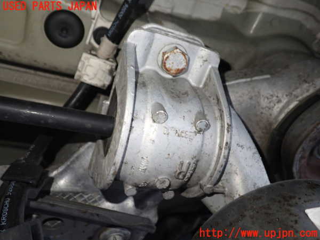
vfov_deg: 46.8
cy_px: 120
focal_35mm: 30
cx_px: 160
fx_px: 277
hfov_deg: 60.0
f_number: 2.3
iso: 250
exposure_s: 1/30
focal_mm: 5.4
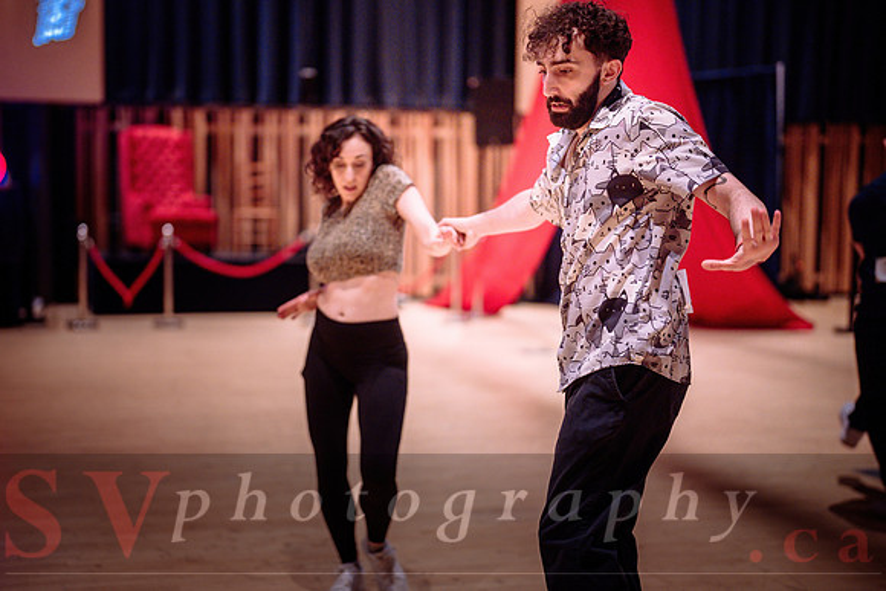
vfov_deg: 24.1
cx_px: 387
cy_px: 317
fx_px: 1387
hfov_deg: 35.4
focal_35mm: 56
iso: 1600
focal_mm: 50
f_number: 1.2
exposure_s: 1/250
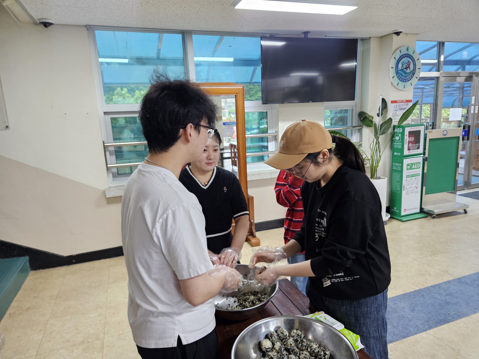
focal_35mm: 23
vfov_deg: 58.9
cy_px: 180
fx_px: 318
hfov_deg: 73.9
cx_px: 240
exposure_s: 1/120
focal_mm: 5.4
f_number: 1.8
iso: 500
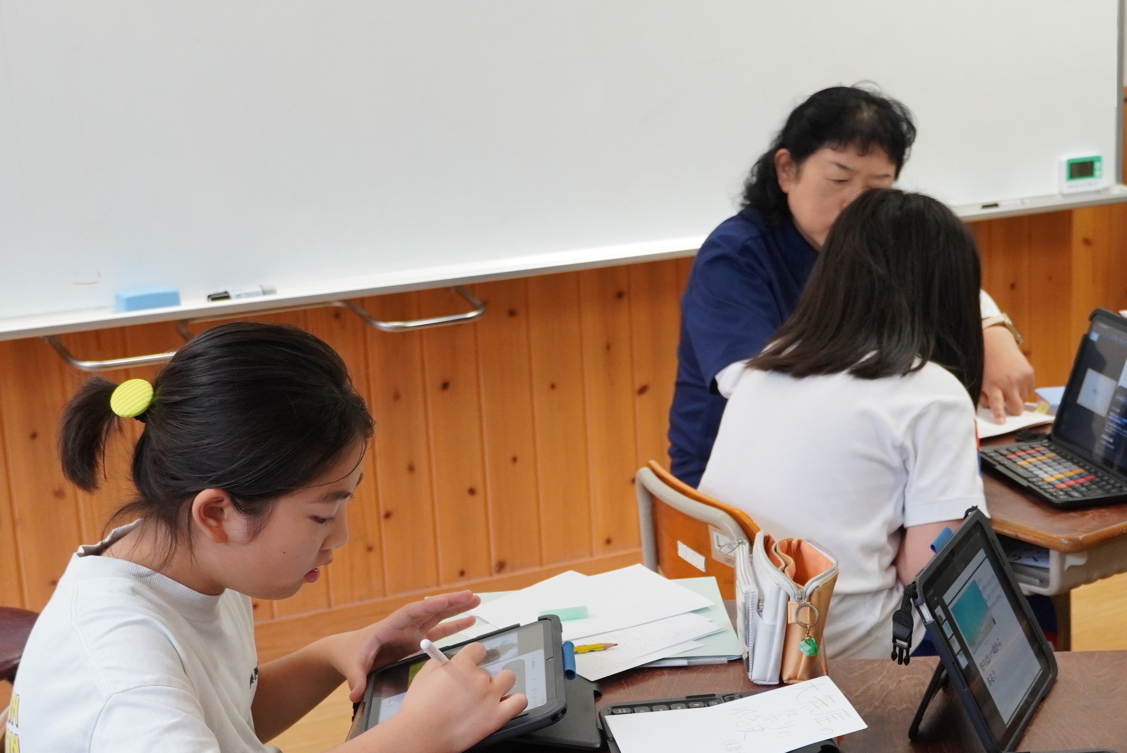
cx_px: 866
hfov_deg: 25.3
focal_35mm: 79
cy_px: 504
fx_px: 2474
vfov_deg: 17.3
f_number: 4.5
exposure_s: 1/160
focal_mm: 30
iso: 1600
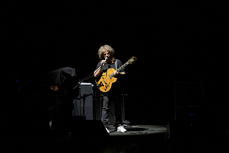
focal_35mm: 274
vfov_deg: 5.0
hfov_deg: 7.5
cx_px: 114
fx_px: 1743
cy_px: 48
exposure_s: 1/250
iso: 3200
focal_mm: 200
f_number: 4.5
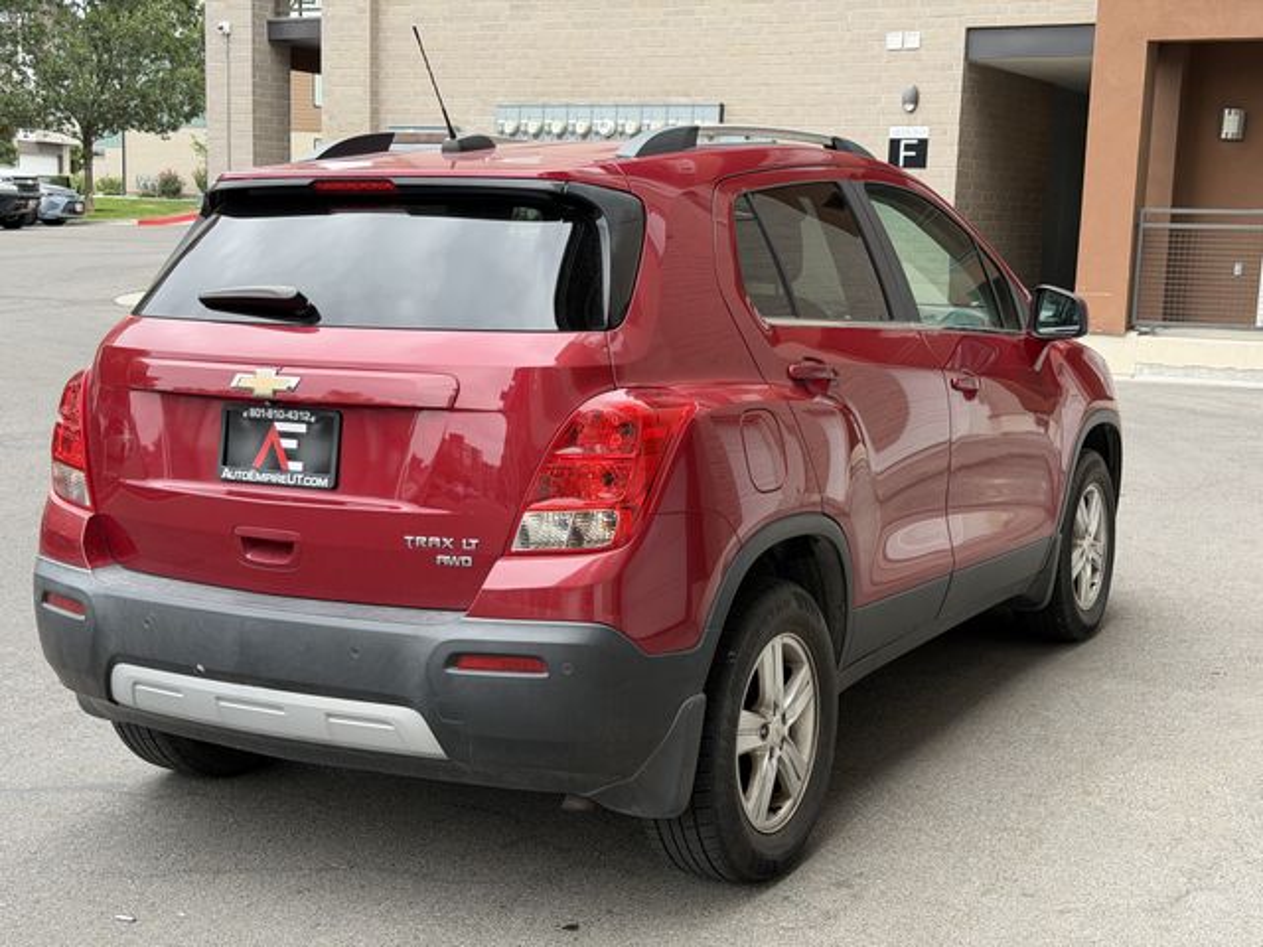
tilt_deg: -8.3
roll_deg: -1.9
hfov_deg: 39.7
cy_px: 474
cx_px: 632
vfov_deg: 30.3
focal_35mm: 48
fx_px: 1751
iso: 64
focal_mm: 6.76
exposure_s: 1/574
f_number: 1.78
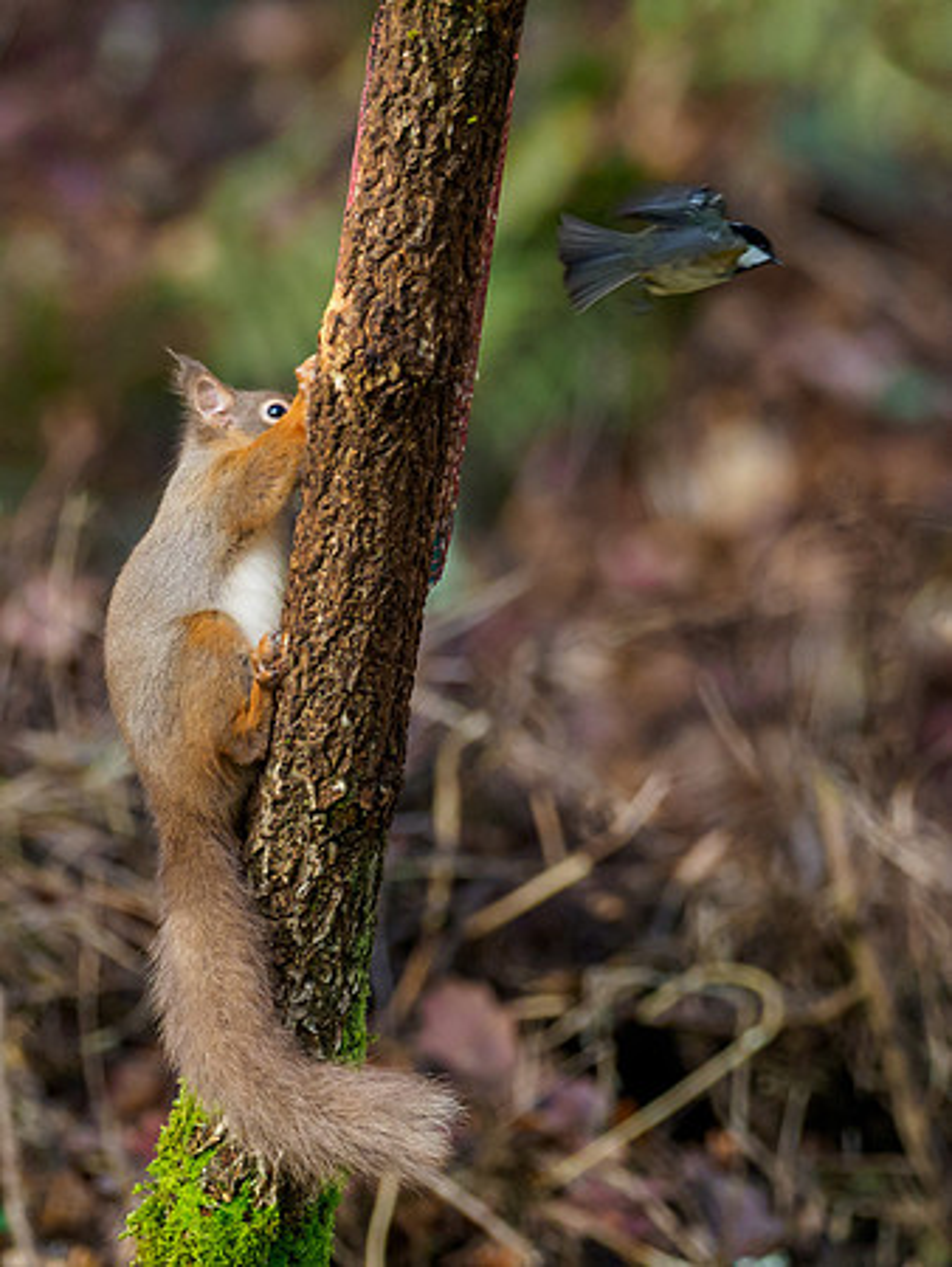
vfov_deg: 1.9
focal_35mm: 1047
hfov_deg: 1.4
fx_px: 38353
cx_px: 148
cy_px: 567
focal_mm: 300
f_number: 4
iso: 1600
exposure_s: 1/640
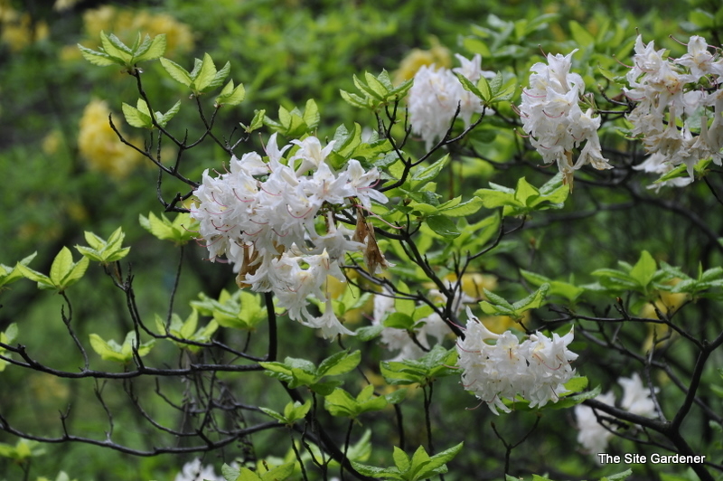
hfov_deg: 13.1
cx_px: 362
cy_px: 240
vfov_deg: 8.7
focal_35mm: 158
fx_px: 3160
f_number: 5.6
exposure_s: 1/125
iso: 200
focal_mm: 105
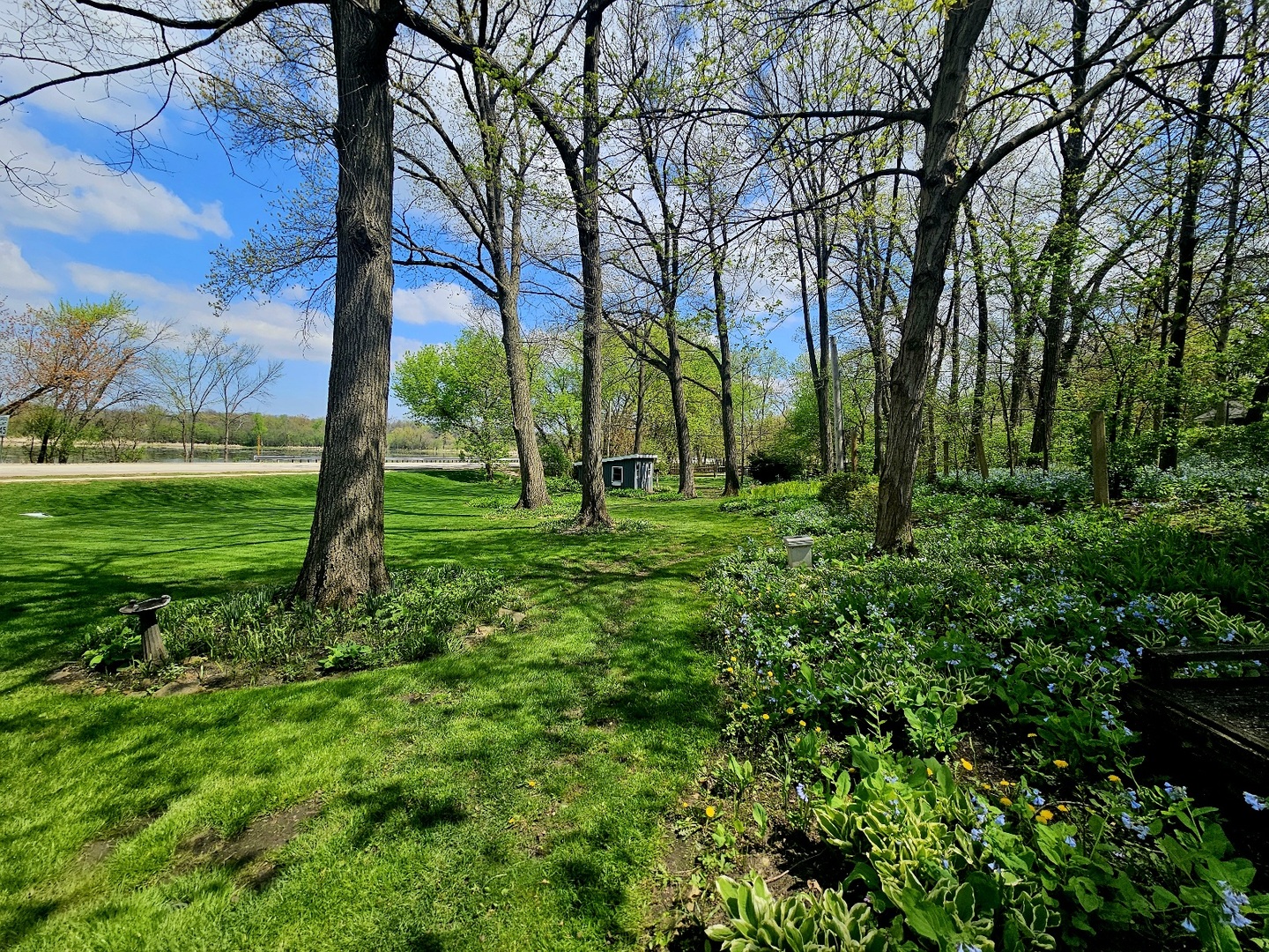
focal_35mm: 13
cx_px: 634
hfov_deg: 106.2
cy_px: 476
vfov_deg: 89.9
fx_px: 477
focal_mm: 2.2
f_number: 2.2
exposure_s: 1/2500
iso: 50
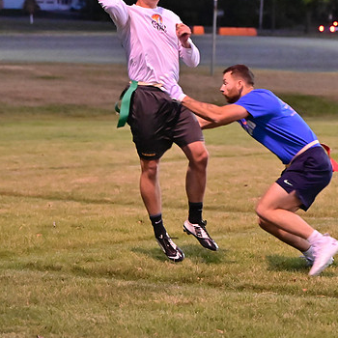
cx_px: 263
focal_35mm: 190
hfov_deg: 9.2
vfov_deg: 9.2
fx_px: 2099
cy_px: 172
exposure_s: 1/320
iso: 6400
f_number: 4
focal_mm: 90
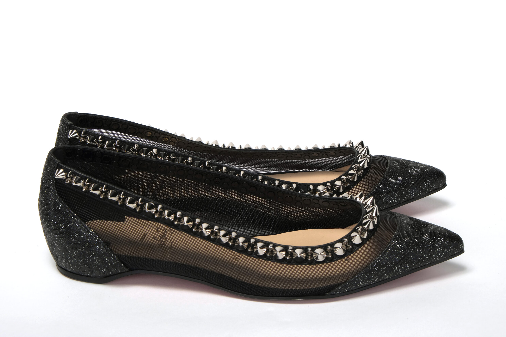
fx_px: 1167
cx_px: 253
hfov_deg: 24.5
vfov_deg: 16.5
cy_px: 168
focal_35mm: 83
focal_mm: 55
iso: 200
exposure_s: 1/125
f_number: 14
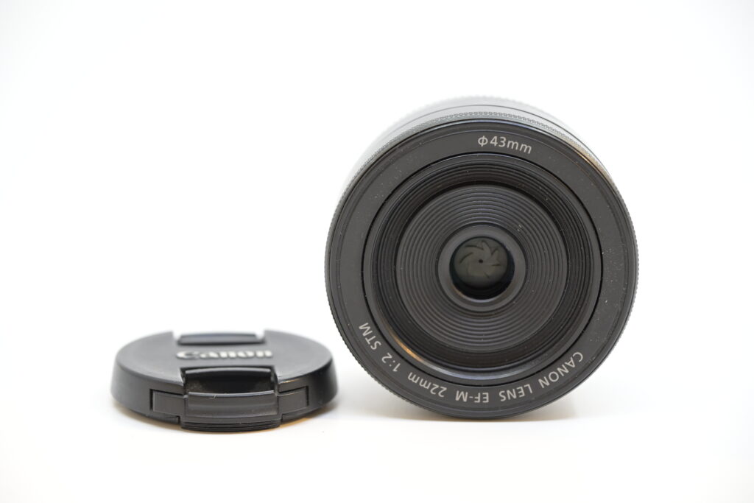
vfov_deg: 11.4
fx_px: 2514
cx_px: 377
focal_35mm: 120
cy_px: 252
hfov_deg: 17.1
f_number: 6.3
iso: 1600
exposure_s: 1/250
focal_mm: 120
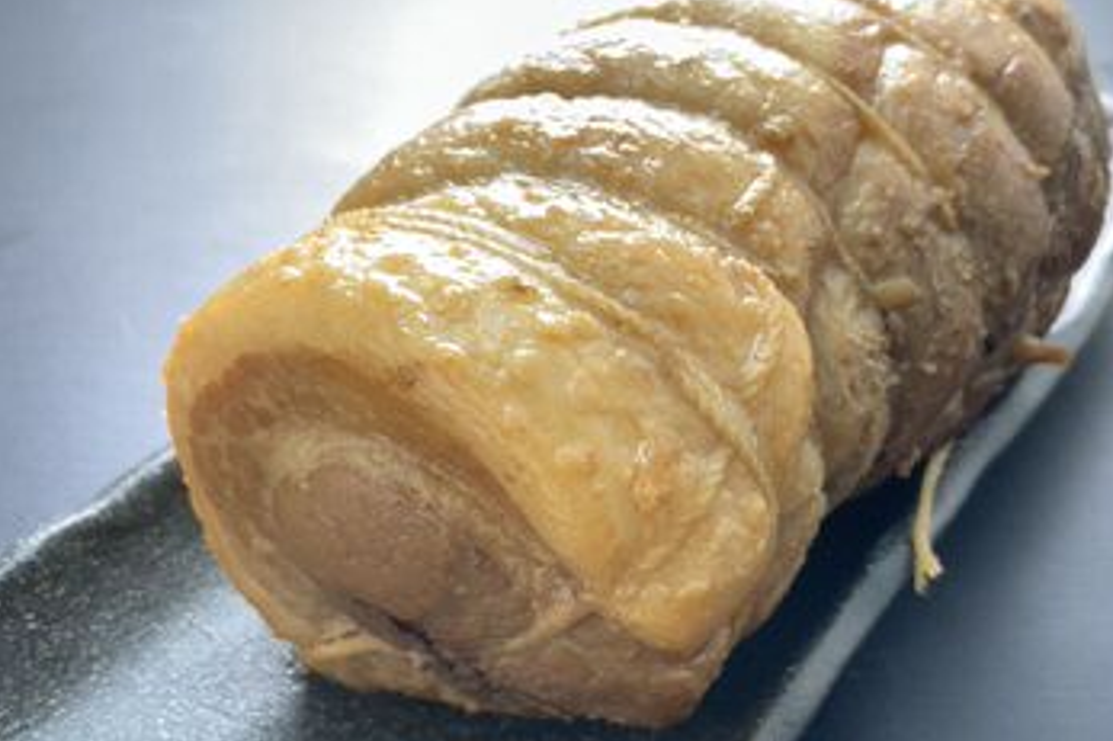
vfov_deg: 33.4
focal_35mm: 40
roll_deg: -2.2
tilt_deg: -35.8
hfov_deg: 48.4
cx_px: 622
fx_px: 1236
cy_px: 374
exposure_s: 1/67
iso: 64
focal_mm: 3
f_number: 1.8
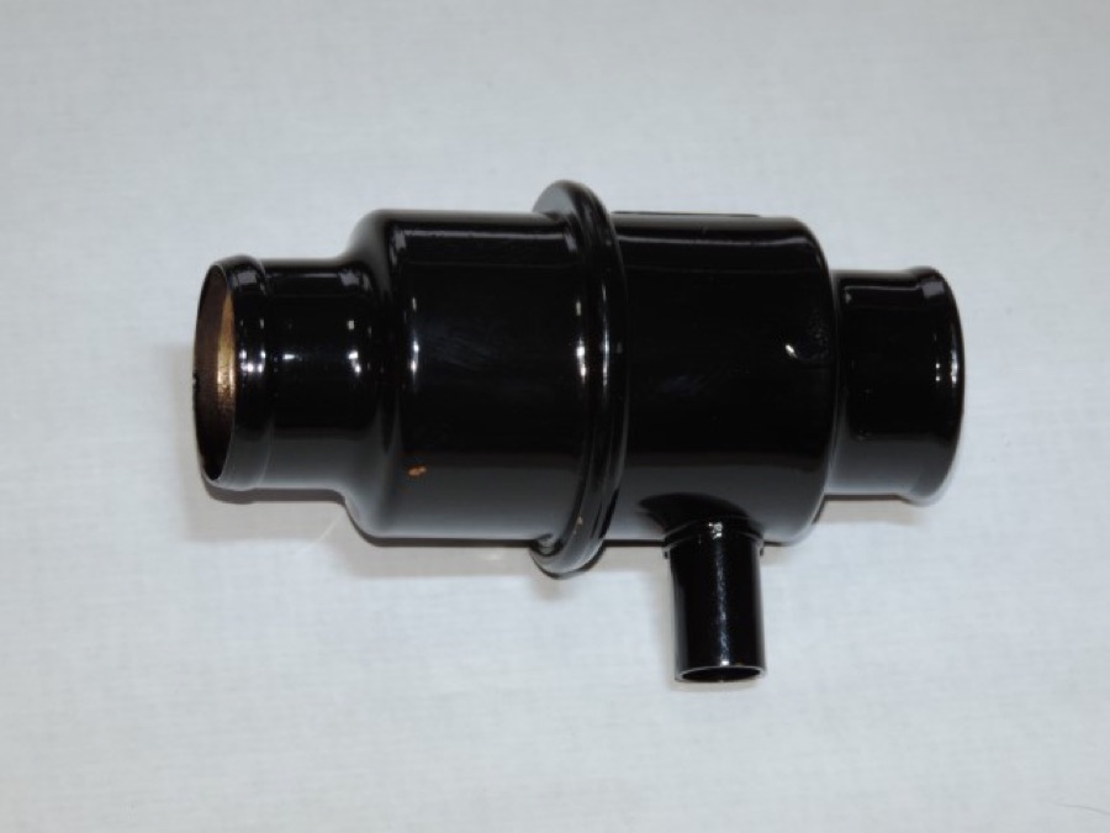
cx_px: 555
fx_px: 4970
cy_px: 416
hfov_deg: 12.7
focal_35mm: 155
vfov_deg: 9.6
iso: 200
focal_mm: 27.6
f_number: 4.4
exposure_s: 1/60
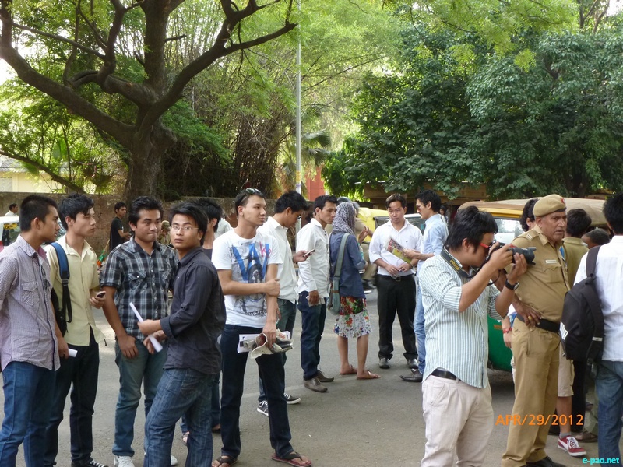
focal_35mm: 49
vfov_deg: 29.7
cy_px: 234
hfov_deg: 38.9
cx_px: 312
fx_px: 882
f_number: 4.1
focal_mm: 8.7
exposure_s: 1/60
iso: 250
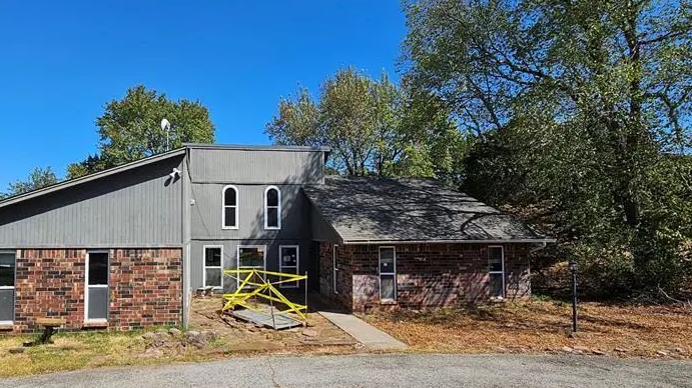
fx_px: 385
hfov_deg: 82.0
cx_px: 252
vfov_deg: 53.5
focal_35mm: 21
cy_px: 206
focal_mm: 2.2
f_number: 2.2
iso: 50
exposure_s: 1/2359
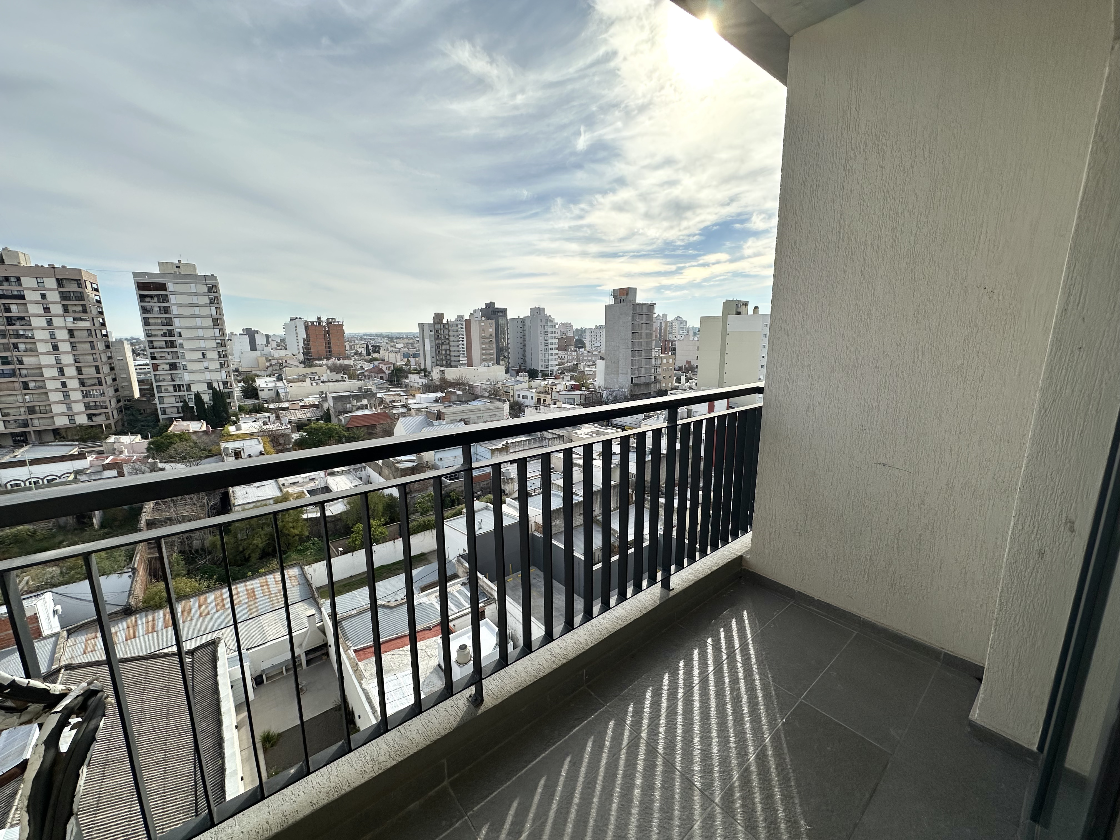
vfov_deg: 85.7
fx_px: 453
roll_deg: +0.6
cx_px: 560
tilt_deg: -10.7
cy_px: 420
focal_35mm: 14
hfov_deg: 102.1
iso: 40
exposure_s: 1/2304
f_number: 2.2
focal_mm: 2.22
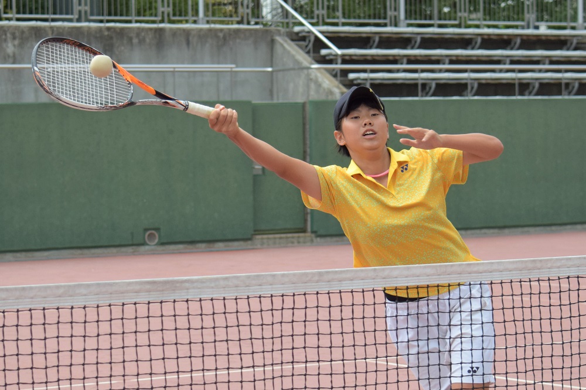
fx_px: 1342
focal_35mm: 82
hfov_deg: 24.6
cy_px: 195
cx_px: 293
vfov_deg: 16.5
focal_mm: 55
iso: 800
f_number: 4.5
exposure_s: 1/1250
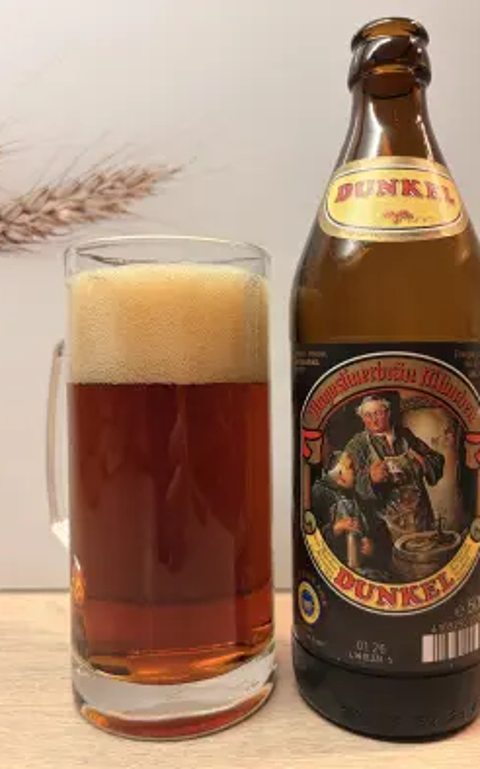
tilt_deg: -1.7
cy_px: 383
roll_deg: +0.7
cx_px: 279
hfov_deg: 44.4
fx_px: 586
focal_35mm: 28
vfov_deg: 66.5
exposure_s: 1/50
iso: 100
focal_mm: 5.96
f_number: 1.6
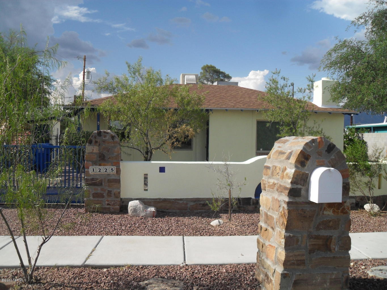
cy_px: 145
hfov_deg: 52.6
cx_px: 194
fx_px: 391
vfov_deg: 40.7
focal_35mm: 35
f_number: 8.9
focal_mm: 6.2
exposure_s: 1/125
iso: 100
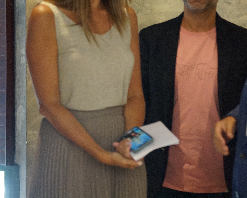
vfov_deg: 8.8
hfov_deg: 11.0
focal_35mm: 175
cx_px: 216
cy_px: 51
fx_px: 1279
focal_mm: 90
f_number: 5
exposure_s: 1/125
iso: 6400
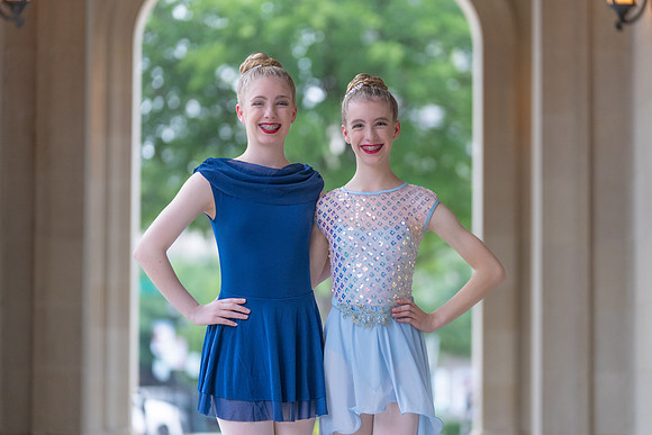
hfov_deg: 14.0
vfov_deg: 9.4
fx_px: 2653
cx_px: 321
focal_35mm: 146
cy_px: 221
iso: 800
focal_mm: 137
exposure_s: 1/320
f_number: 2.8
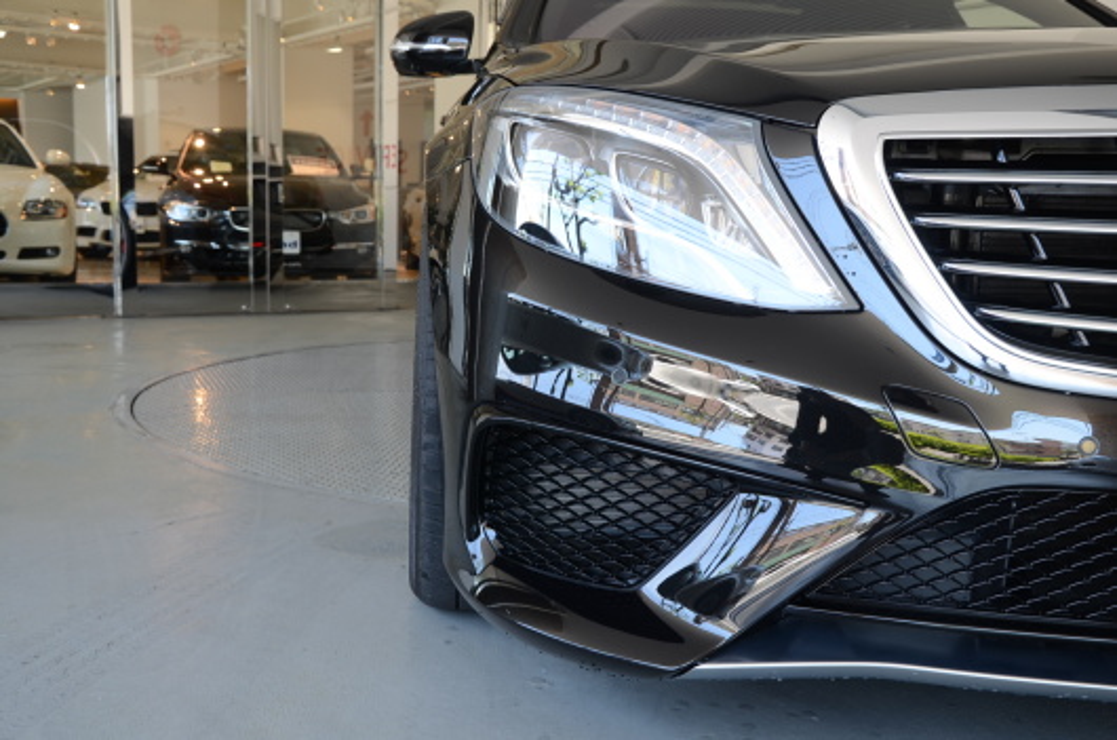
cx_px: 558
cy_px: 370
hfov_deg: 51.4
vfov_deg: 35.3
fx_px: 1161
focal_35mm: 38
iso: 100
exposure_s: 1/13
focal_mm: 25
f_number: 5.6
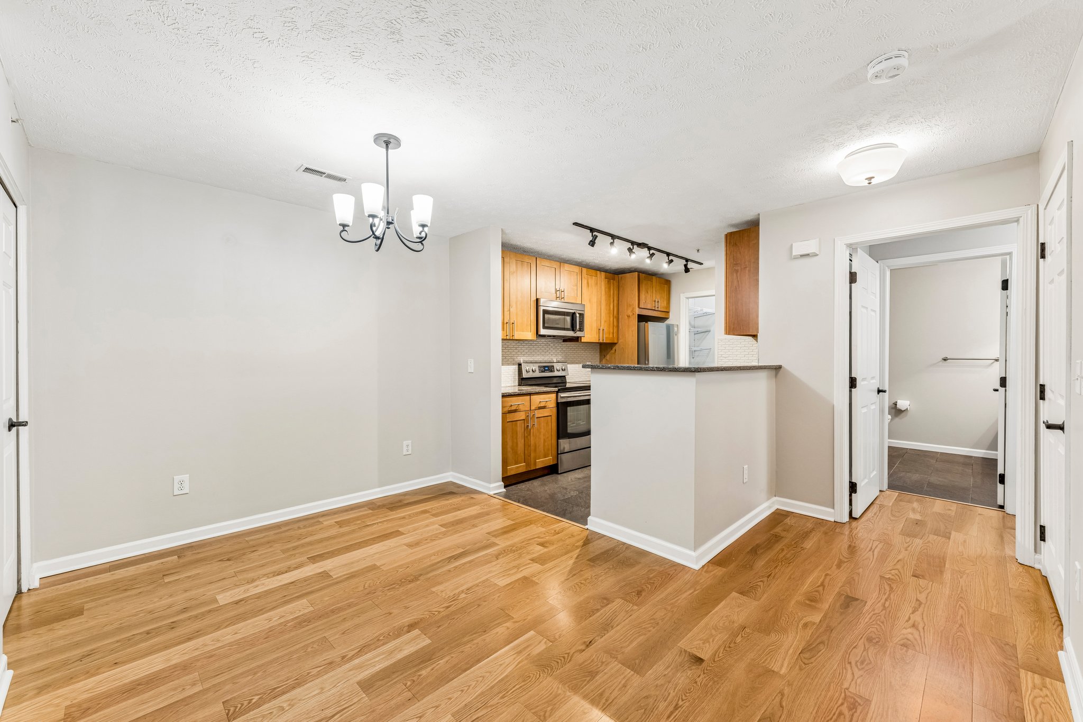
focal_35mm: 14
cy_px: 361
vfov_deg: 81.2
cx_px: 542
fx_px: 421
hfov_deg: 104.3
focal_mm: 14
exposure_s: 1/8
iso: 200
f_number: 5.6
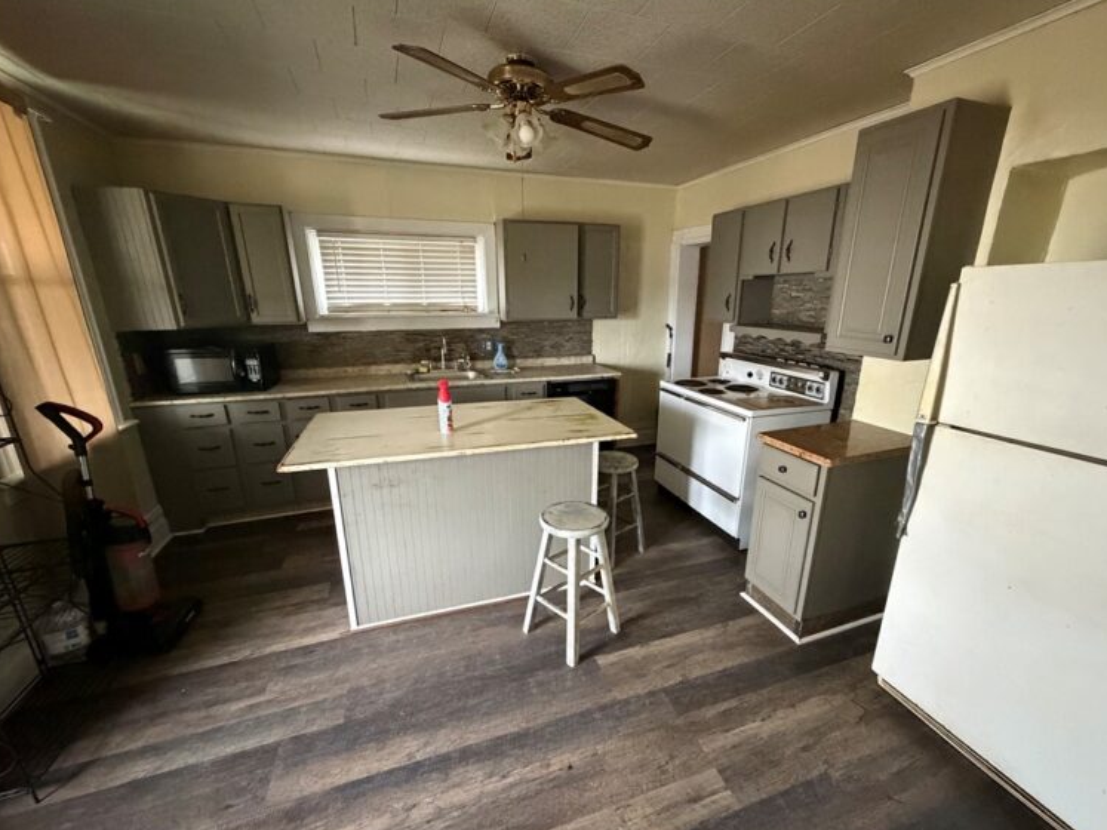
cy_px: 433
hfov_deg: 98.1
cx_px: 579
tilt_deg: -17.3
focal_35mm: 15
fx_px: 480
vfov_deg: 81.7
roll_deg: +0.5
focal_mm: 2.22
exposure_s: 1/53
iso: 1250
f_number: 2.2
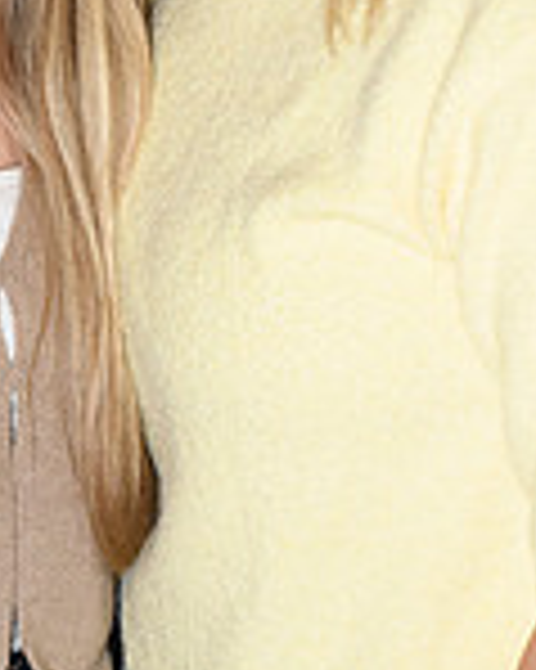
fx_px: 2997
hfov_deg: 10.1
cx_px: -87
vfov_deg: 12.6
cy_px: -20
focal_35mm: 151
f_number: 8
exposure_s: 1/80
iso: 640
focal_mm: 35
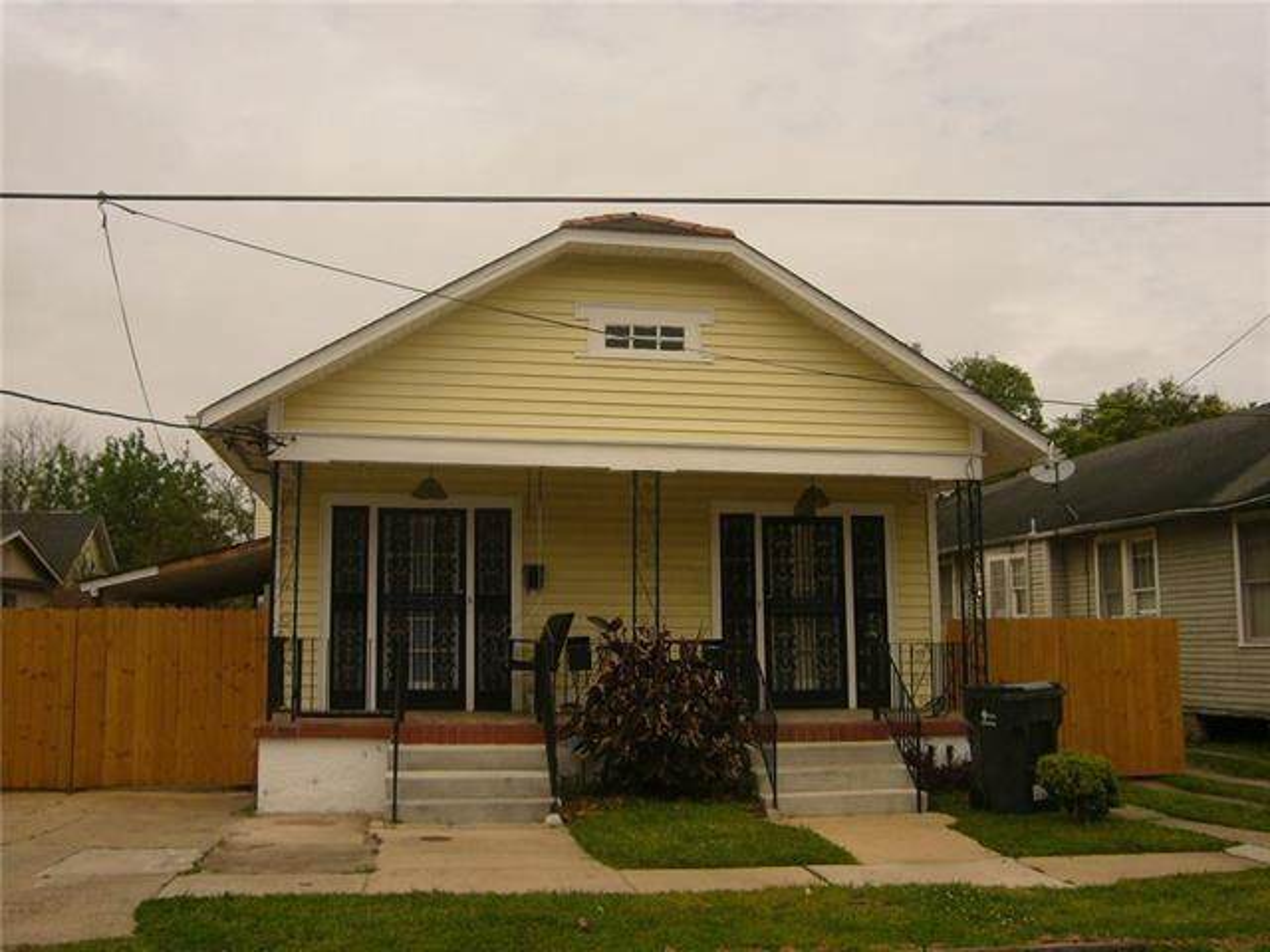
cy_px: 476
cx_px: 635
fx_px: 1284
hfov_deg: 52.6
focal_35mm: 35
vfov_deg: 40.7
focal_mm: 4.6
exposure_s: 1/640
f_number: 5.6
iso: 80
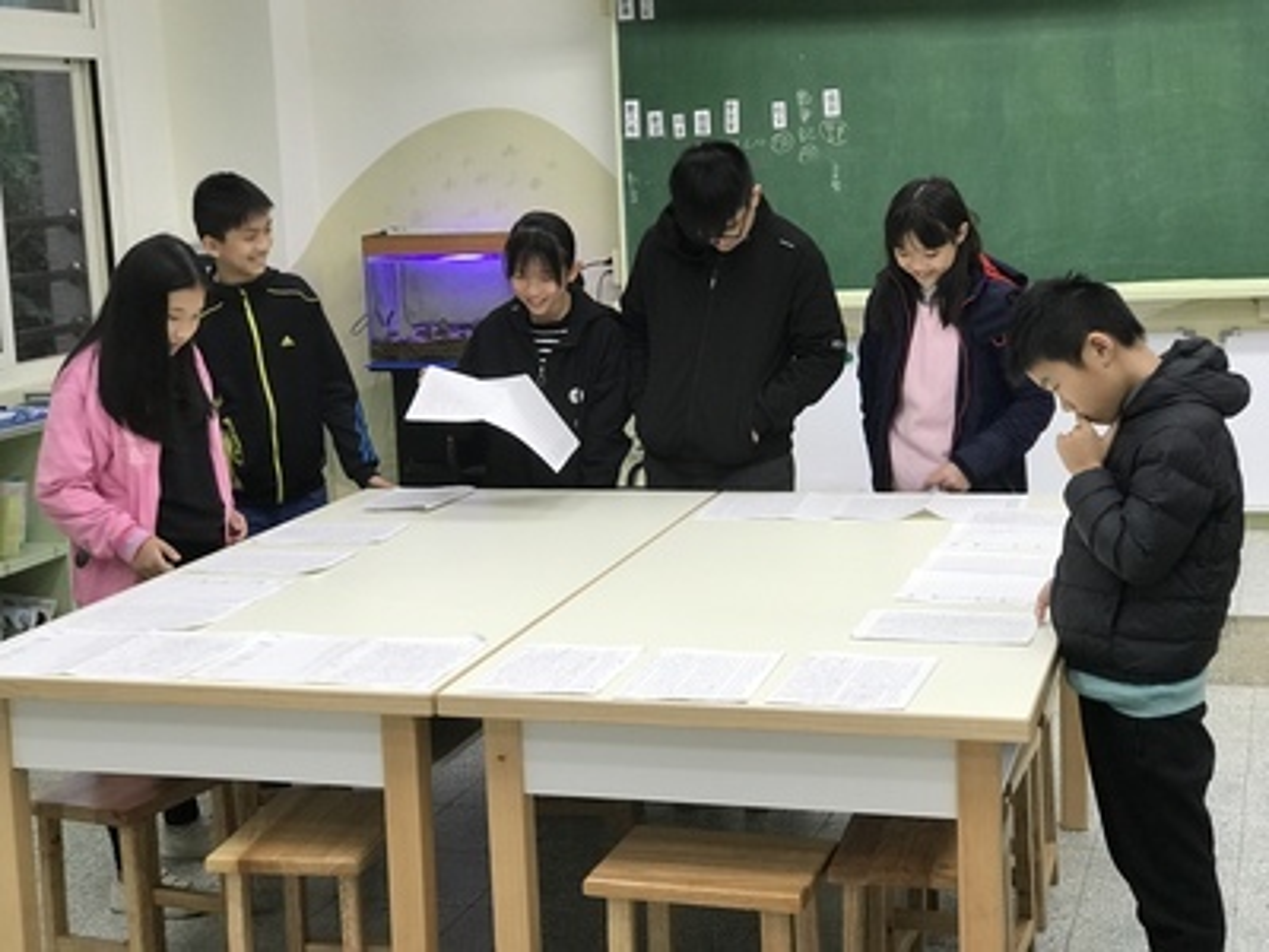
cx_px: 634
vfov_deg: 25.7
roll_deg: +2.0
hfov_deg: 33.8
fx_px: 2090
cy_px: 476
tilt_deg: -7.6
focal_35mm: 57
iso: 80
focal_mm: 6.6
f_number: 2.8
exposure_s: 1/60
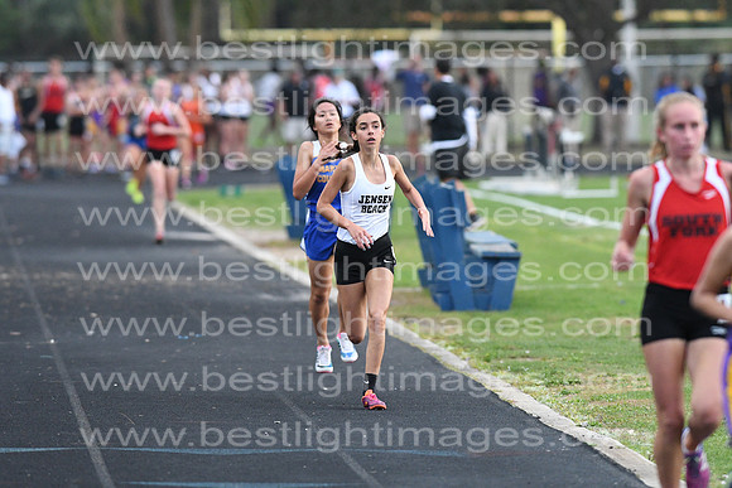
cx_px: 366
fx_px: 9152
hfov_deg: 4.6
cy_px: 244
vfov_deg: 3.1
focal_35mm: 450
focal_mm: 300
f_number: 4
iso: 3200
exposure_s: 1/1250
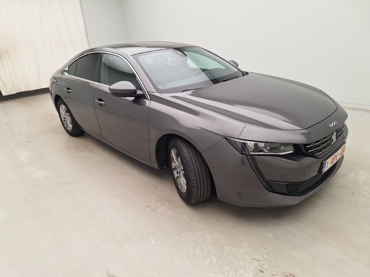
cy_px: 138
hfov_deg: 73.9
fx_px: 246
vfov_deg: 58.9
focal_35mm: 23
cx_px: 185
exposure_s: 1/100
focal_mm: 5.54
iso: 50
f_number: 1.8
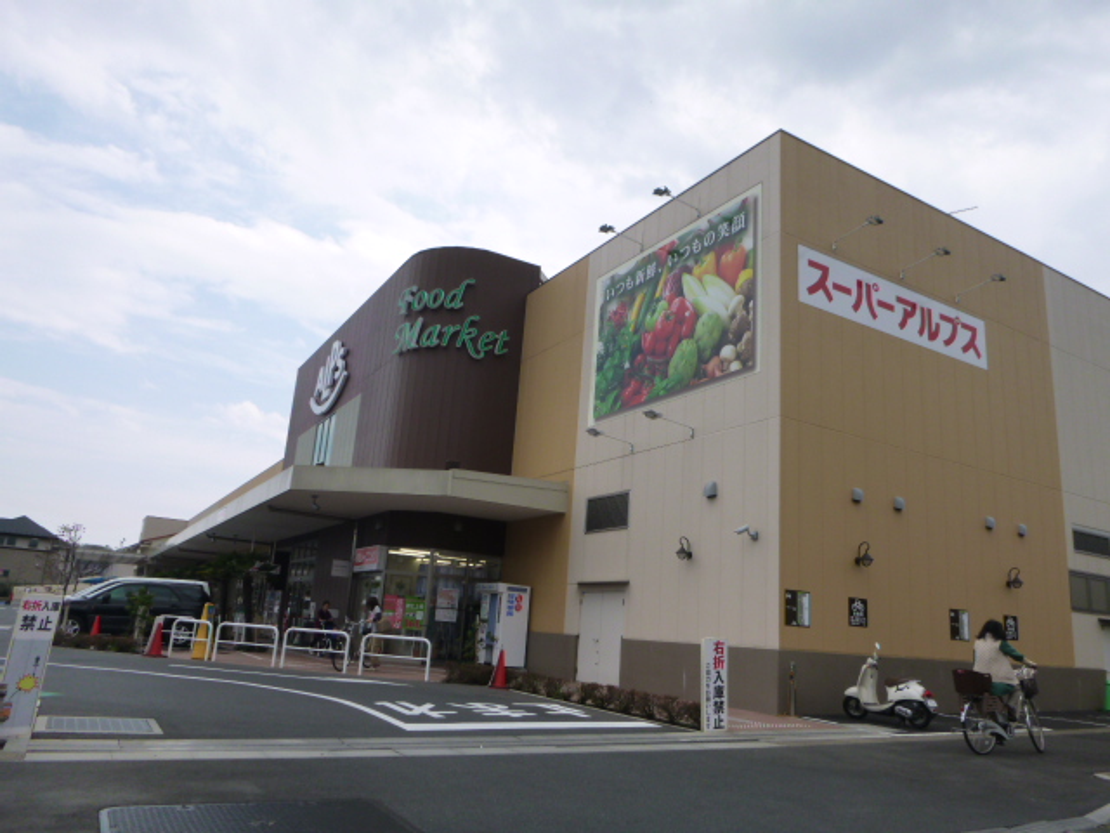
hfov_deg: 69.4
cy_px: 416
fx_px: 802
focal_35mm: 25
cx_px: 555
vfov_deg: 54.9
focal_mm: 4.5
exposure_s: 1/500
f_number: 3.9
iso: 160
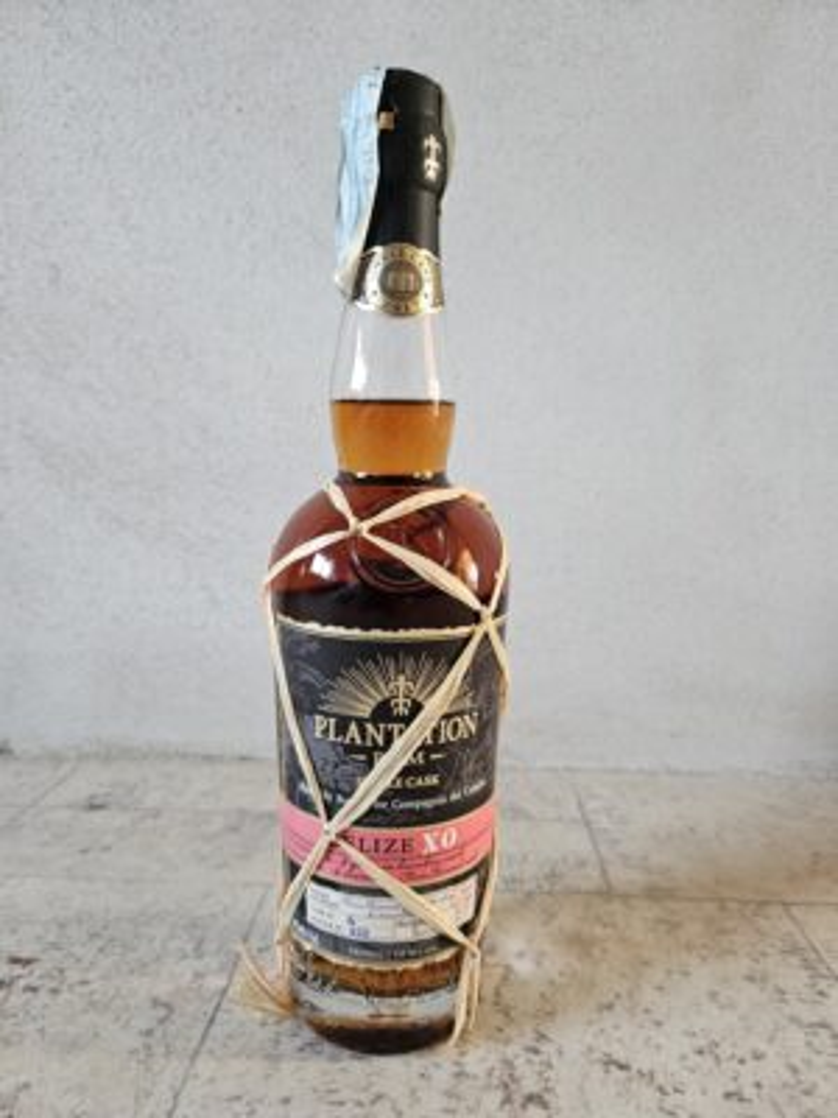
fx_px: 742
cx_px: 419
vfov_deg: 73.9
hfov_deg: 58.9
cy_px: 559
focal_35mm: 23
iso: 640
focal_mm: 5.4
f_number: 1.8
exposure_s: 1/50
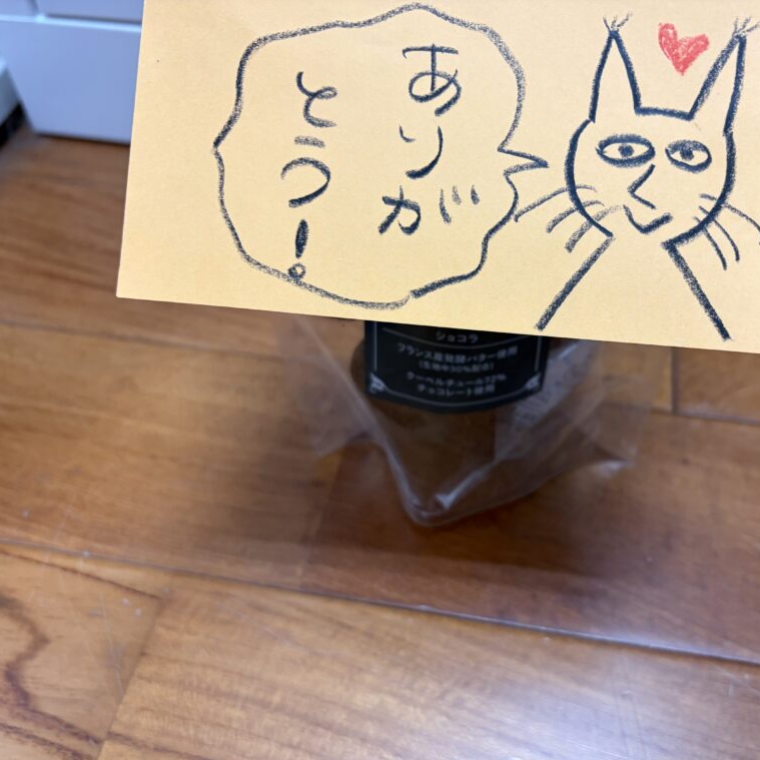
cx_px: 467
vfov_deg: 52.5
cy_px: 384
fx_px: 770
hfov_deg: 52.1
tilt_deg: -51.1
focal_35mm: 31
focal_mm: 5.96
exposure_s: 1/50
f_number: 1.6
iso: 160
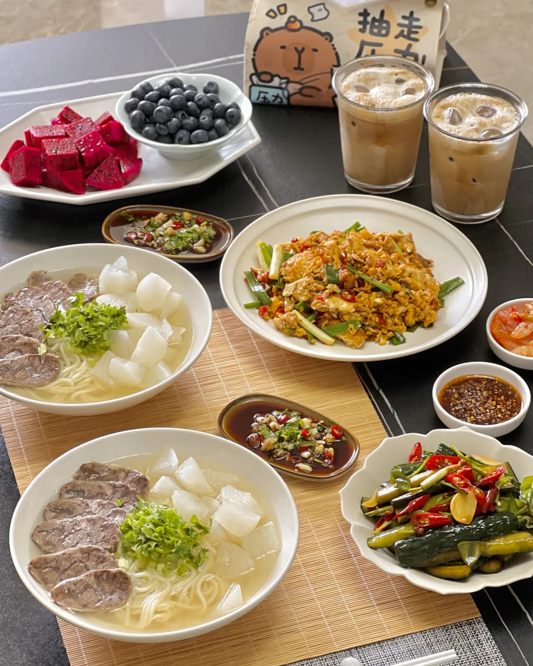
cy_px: 398
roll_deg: -1.1
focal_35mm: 95
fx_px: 1874
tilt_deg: -41.2
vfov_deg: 20.1
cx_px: 267
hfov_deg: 16.2
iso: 125
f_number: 2.8
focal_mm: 9
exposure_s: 1/40
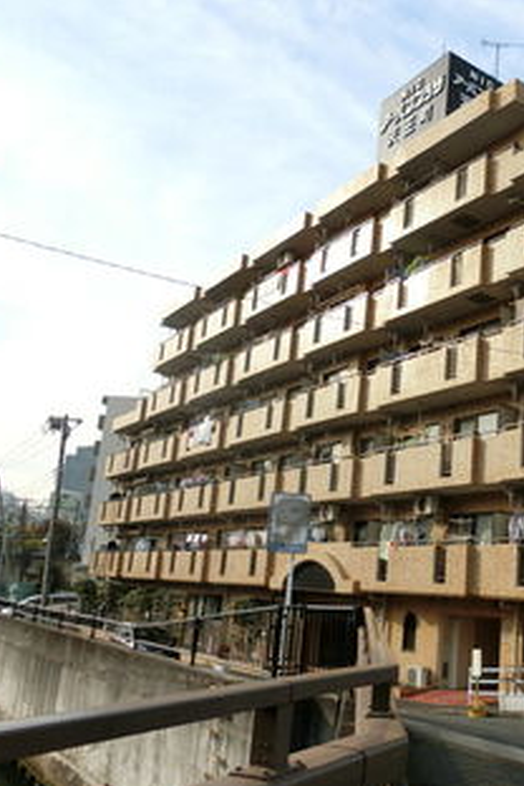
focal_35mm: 35
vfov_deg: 54.4
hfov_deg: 35.1
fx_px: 764
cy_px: 394
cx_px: 494
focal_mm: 4.5
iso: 80
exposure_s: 1/500
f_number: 3.5
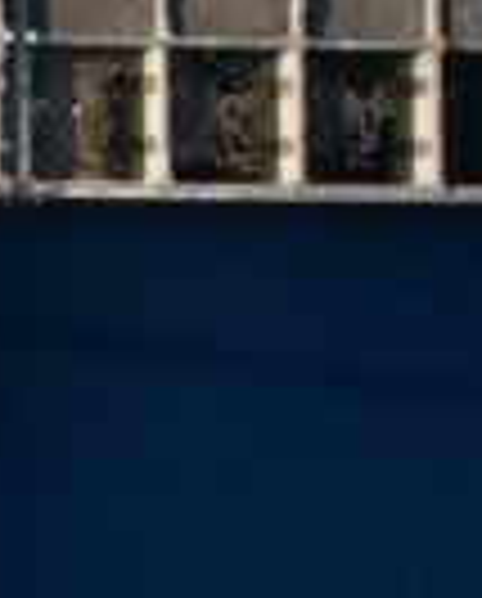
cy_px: 171
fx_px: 2115
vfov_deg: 16.1
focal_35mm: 119
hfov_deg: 10.0
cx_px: -937
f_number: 2.8
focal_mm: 8.38
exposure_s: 1/120
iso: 100
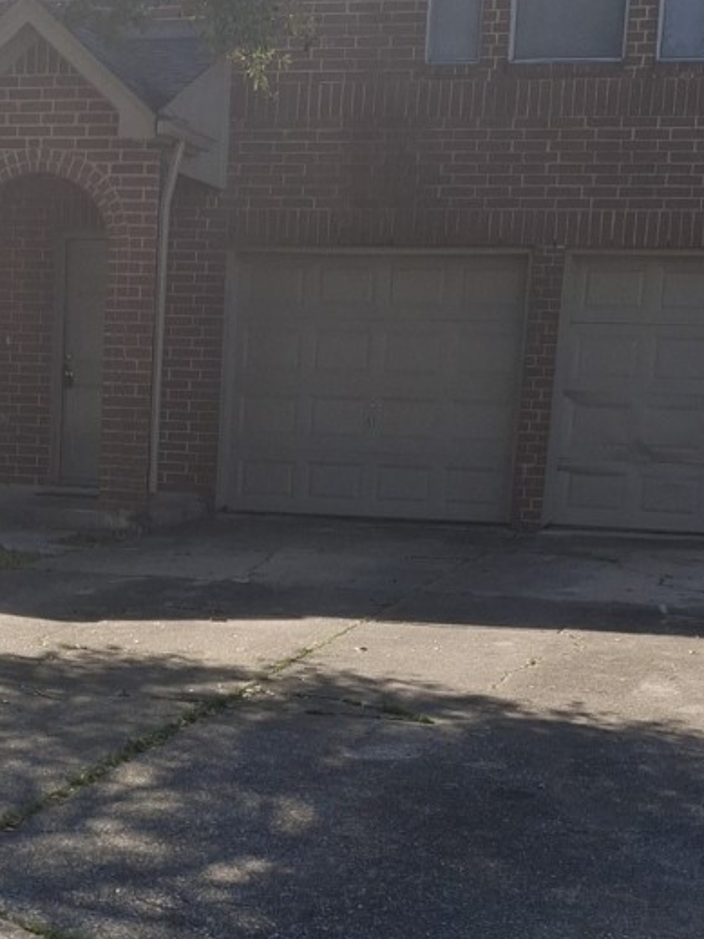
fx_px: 2007
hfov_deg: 19.6
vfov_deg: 25.6
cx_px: 109
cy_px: 816
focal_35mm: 74
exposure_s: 1/1712
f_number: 1.8
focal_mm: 4.69
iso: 32
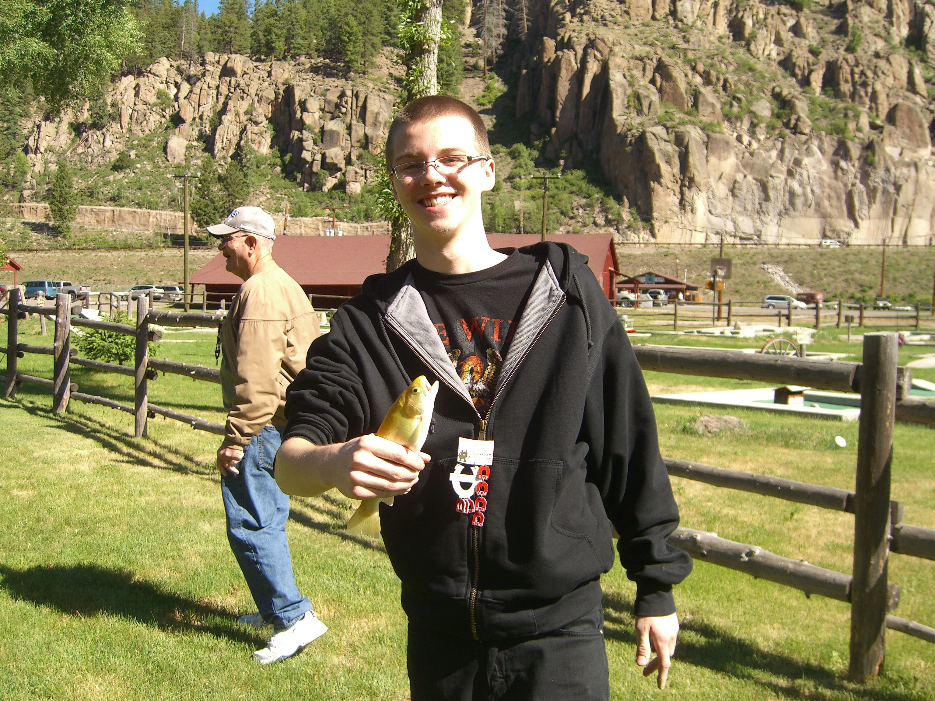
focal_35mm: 38
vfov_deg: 37.7
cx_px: 468
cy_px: 350
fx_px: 1026
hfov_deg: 49.0
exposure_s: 1/640
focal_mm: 7.9
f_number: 2.8
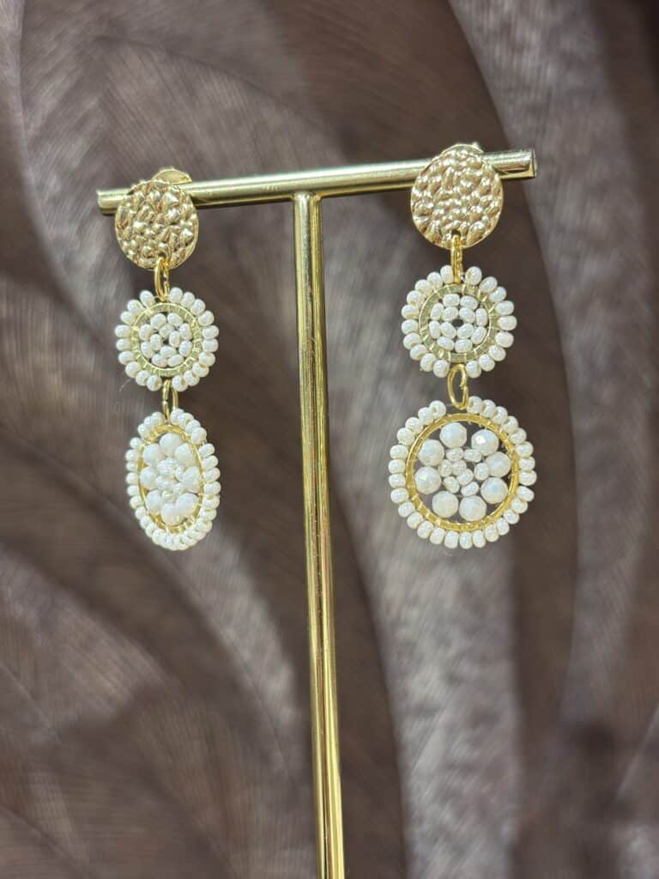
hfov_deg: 28.0
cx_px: 330
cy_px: 440
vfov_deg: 36.8
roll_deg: +1.7
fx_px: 1320
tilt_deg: -2.1
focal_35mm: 52
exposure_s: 1/50
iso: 50
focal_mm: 5.96
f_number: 1.6
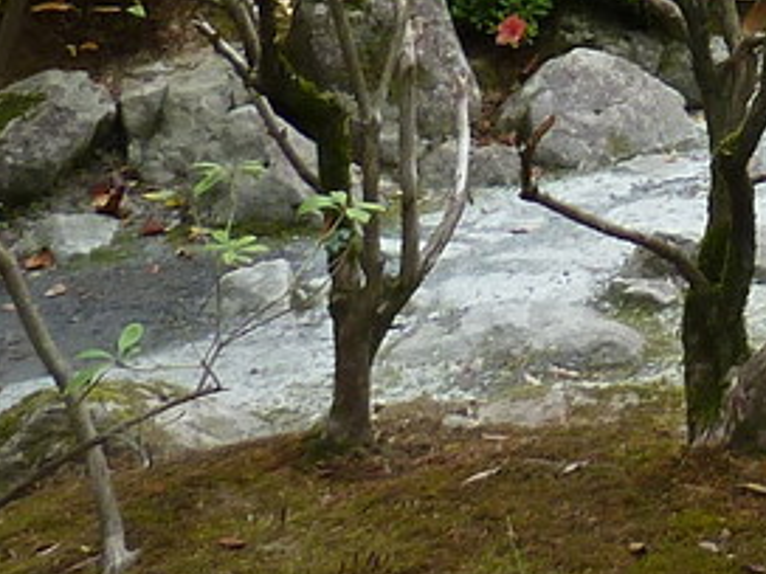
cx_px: 1338
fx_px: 3253
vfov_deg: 9.3
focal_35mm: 147
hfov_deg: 12.4
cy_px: -695
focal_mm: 4.1
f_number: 3.3
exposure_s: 1/80
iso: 80
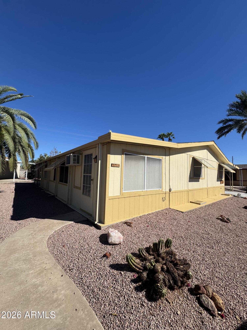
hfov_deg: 85.7
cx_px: 124
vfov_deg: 102.1
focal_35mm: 14
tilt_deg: +4.1
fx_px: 133
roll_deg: -2.0
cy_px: 165
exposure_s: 1/3390
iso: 50
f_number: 2.2
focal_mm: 2.22
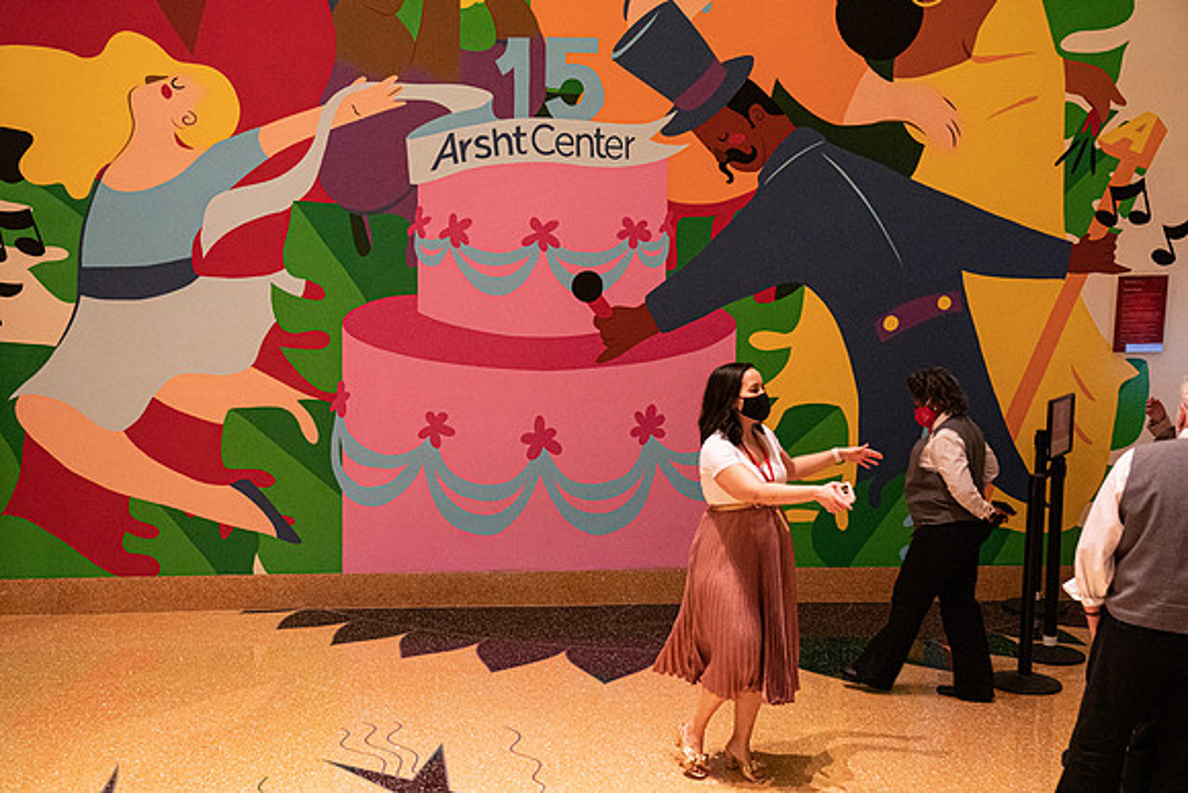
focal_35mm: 50
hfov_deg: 39.5
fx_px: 1652
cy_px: 422
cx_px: 555
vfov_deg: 27.0
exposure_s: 1/200
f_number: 4
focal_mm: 47
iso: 4000
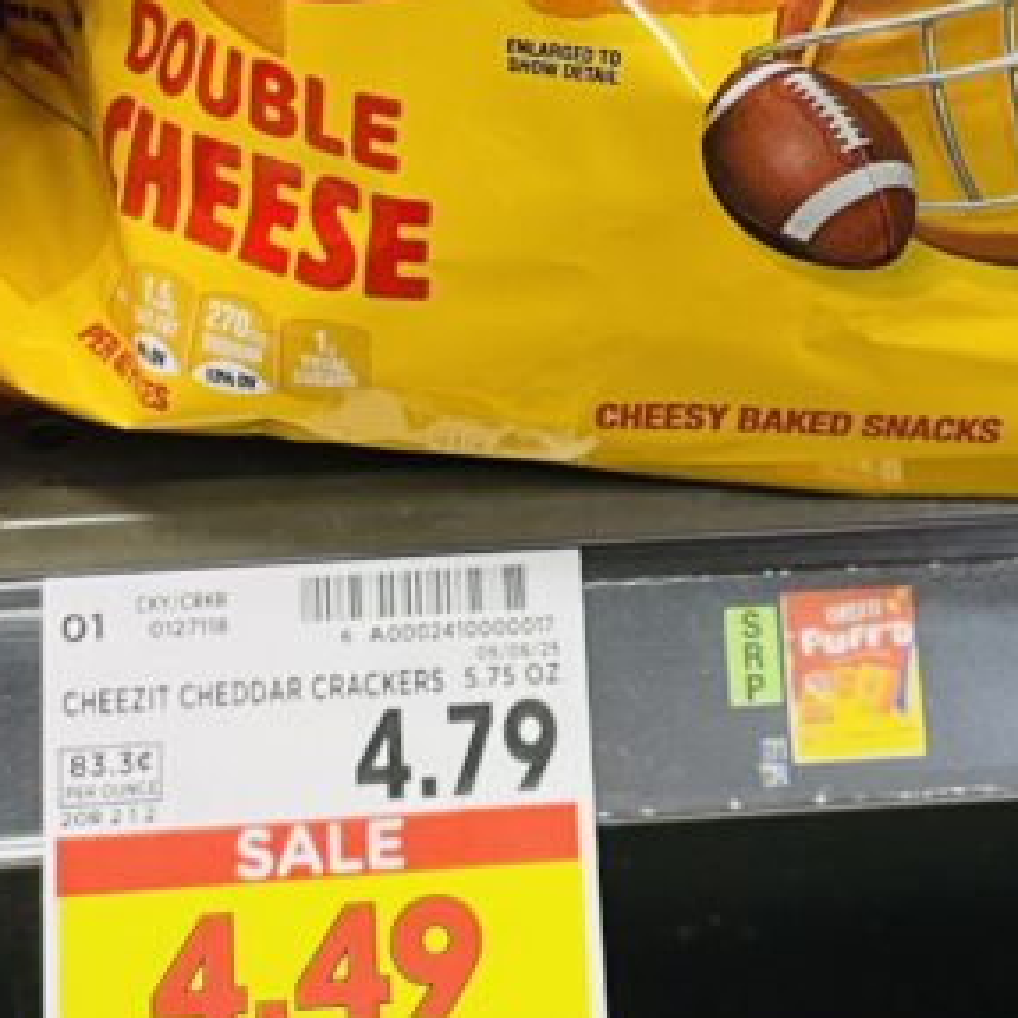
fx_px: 2728
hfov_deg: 21.1
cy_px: 46
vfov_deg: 20.6
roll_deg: -3.1
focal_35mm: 82
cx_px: 635
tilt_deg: -31.2
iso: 125
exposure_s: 1/60
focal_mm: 4.2
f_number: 1.6
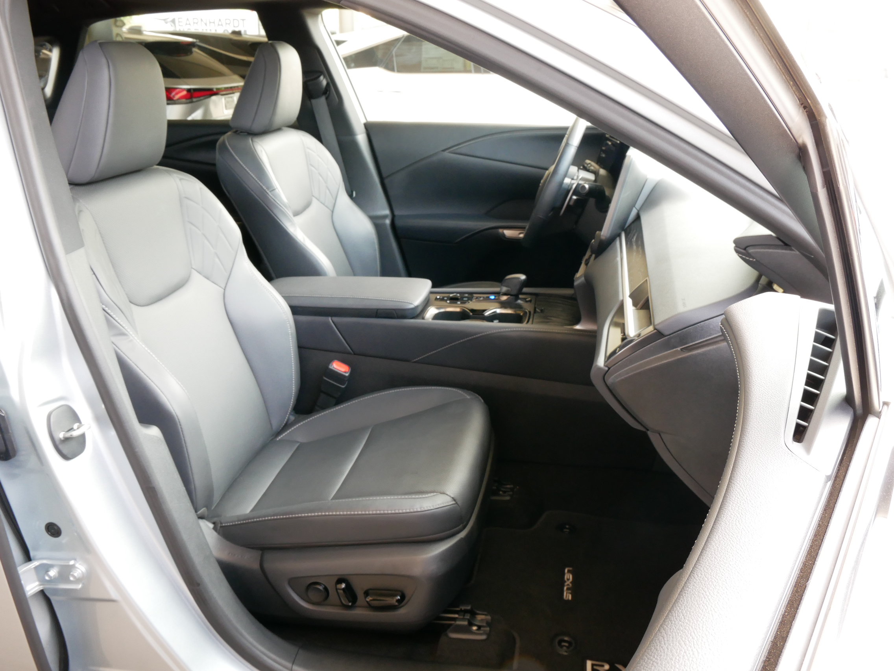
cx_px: 447
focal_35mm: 30
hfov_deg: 60.0
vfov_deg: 46.8
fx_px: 775
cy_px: 336
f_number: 10
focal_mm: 15
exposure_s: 1/10
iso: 800
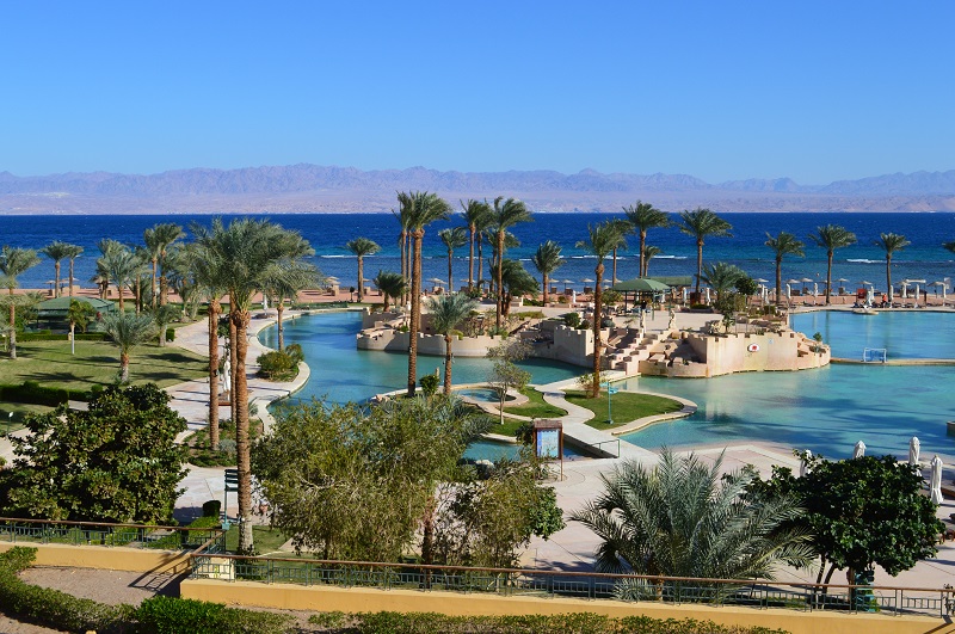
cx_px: 478
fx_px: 1033
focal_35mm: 39
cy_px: 317
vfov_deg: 34.1
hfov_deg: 49.6
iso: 250
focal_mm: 26
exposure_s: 1/500
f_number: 11
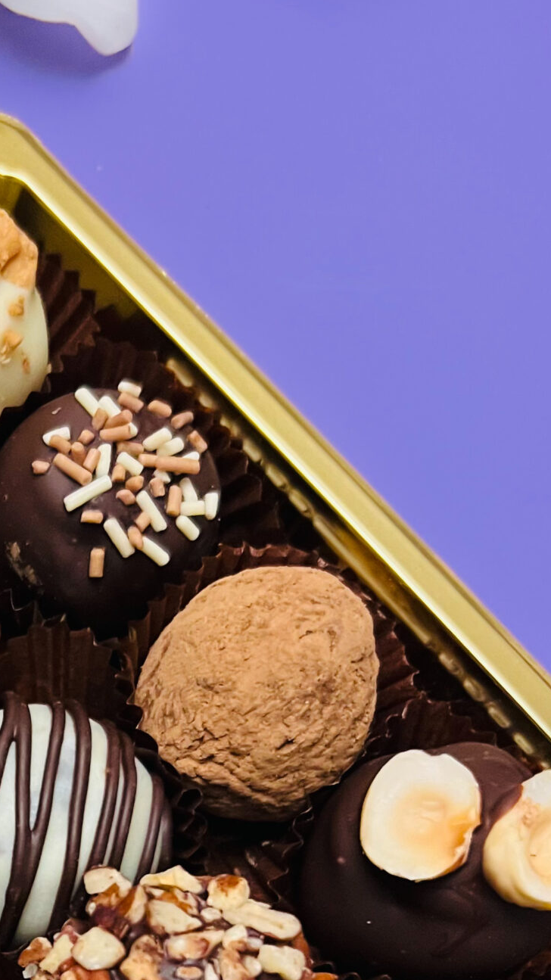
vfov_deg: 34.7
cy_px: 918
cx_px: -167
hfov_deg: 19.7
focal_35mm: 56
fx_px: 1455
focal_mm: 5.7
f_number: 1.5
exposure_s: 1/40
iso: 500
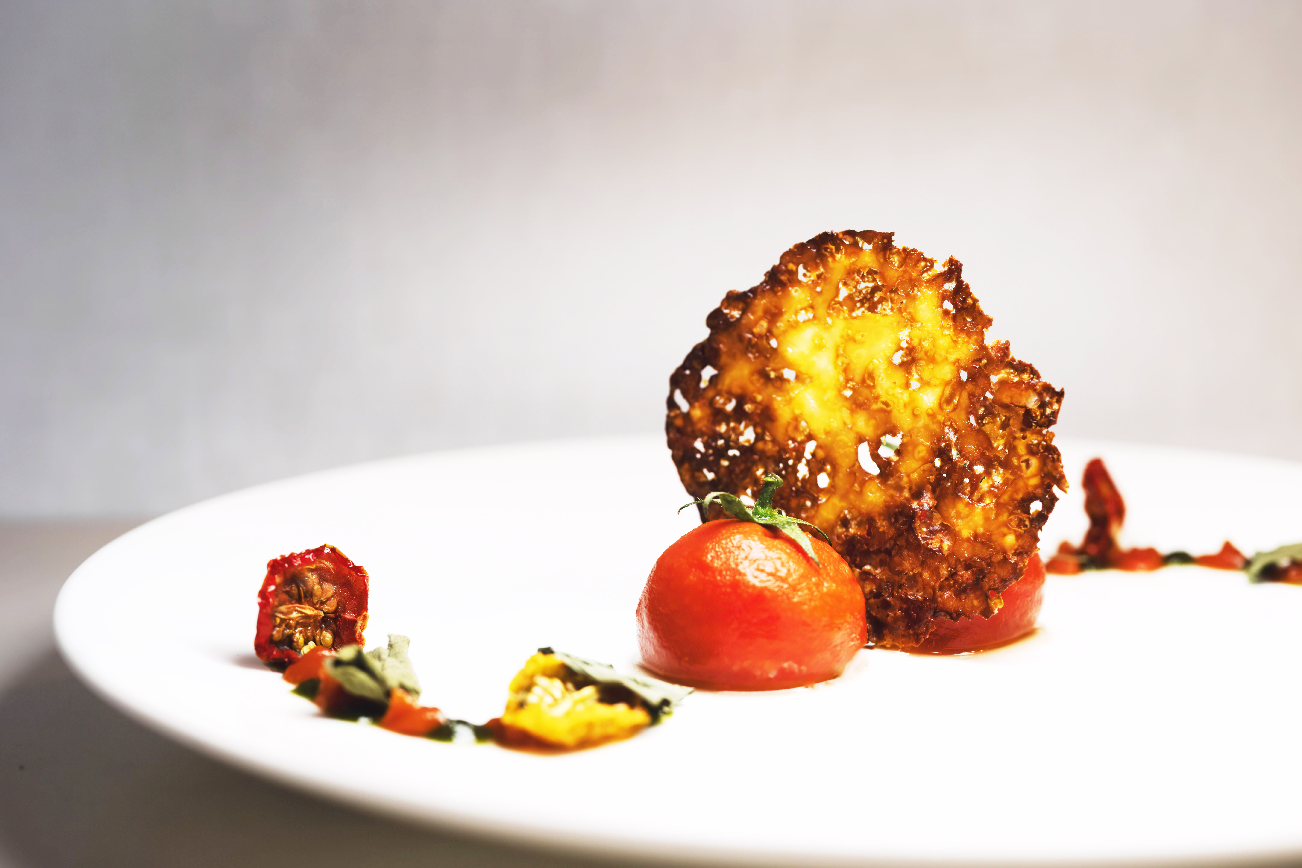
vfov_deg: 27.0
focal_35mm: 50
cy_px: 434
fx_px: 1808
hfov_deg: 39.6
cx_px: 651
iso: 140
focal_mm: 50
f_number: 5.6
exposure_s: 1/160
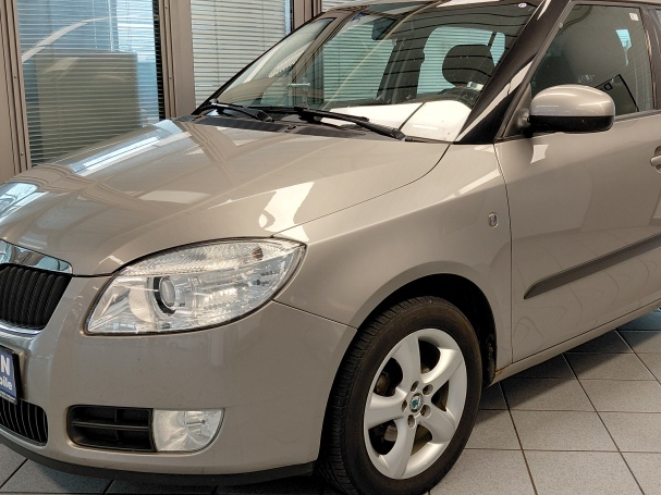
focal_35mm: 42
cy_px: 270
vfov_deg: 34.3
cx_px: 391
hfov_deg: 44.6
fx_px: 802
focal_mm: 4.69
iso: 125
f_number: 1.8
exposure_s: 1/120
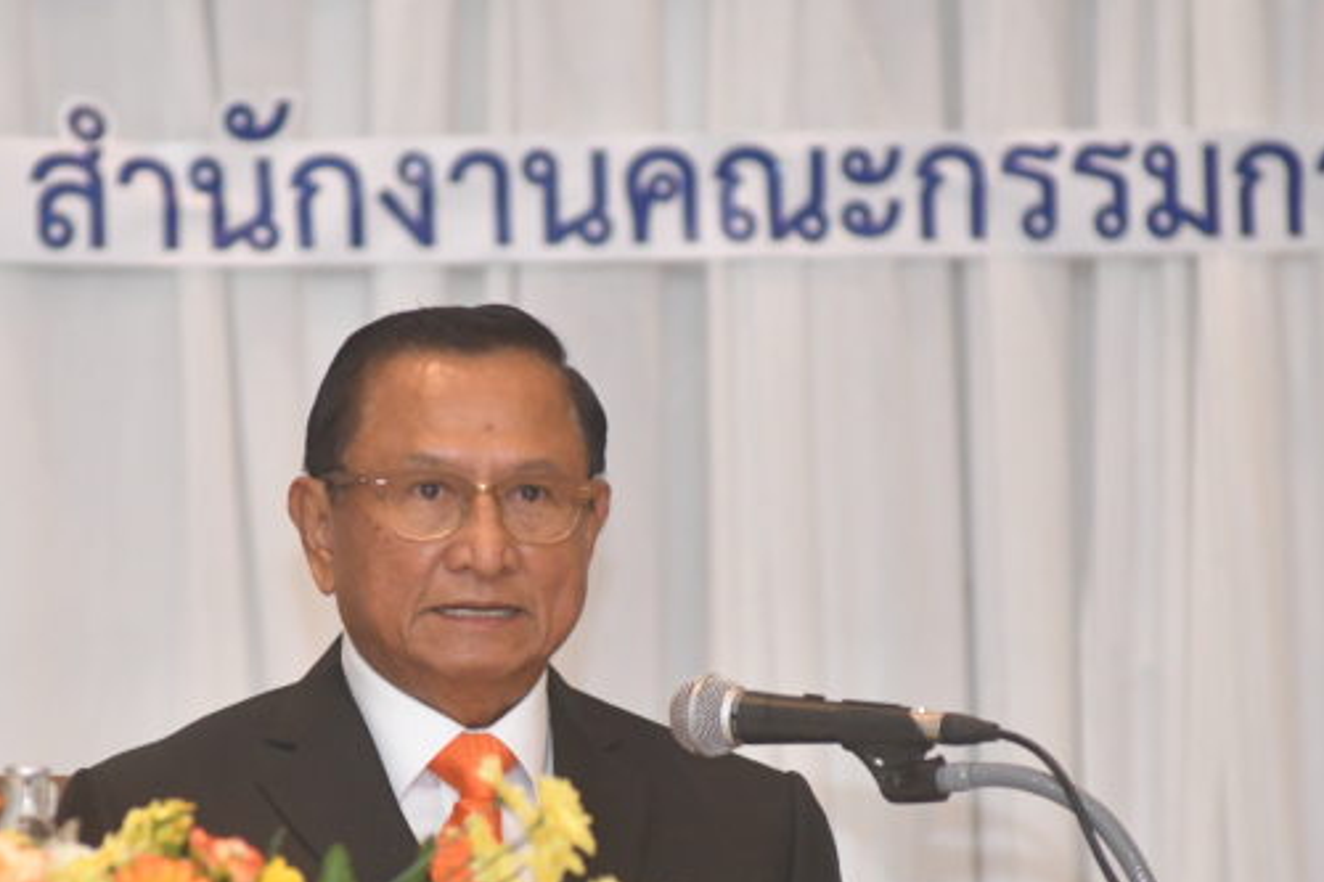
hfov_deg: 4.7
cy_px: 618
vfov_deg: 3.1
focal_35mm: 437
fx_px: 16066
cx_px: 493
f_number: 5.6
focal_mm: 200
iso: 3200
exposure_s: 1/250
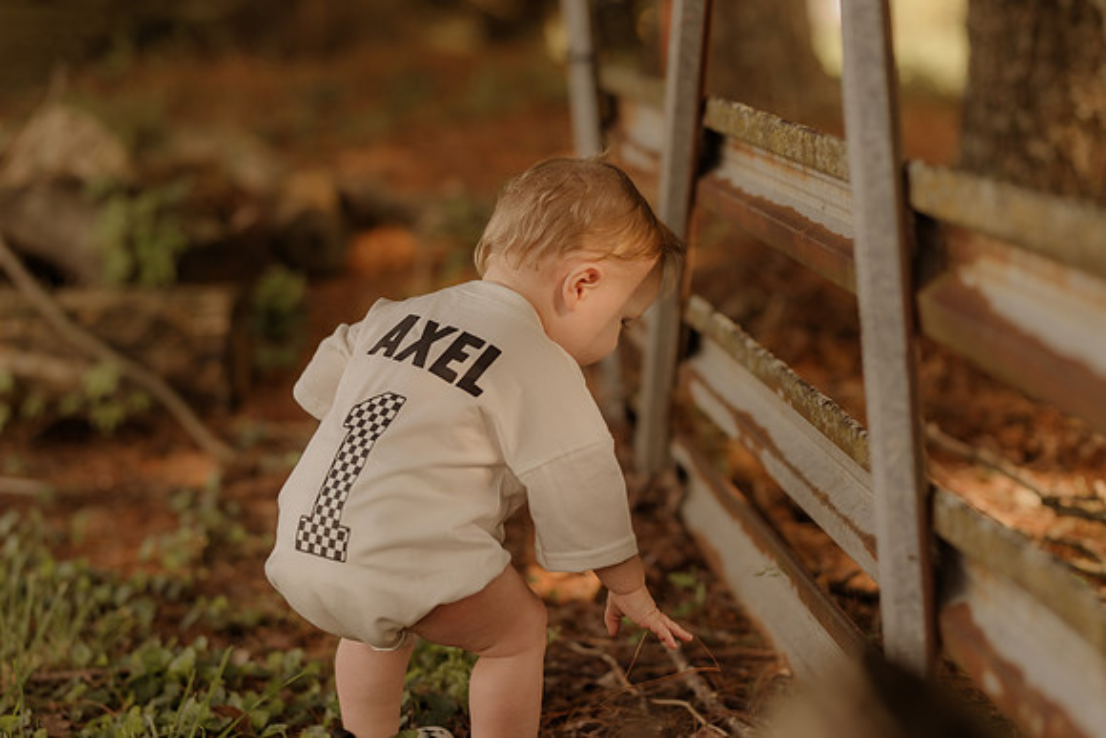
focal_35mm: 85
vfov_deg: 16.1
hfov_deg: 23.9
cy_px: 369
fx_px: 2612
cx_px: 553
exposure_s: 1/1000
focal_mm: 85
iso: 250
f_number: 2
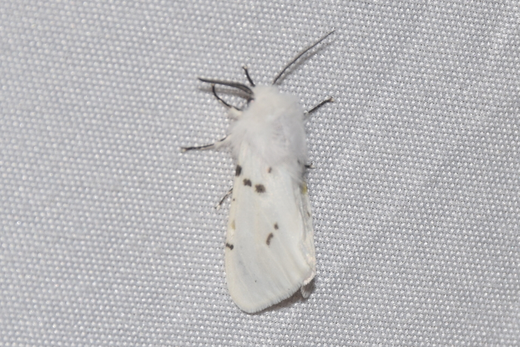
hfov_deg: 9.8
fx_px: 3033
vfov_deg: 6.5
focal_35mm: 210
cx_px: 260
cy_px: 174
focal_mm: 140
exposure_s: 1/160
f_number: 13
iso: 100
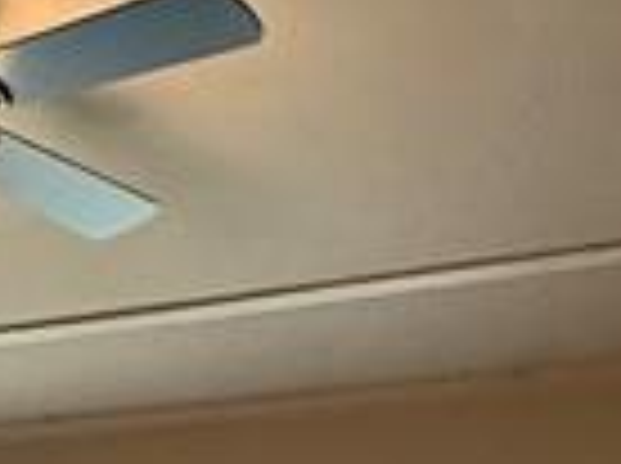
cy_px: 1068
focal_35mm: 104
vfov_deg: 11.9
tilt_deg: -5.8
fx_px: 1862
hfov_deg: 18.4
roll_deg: -3.3
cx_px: -27
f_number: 2.2
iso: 500
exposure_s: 1/120
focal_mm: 2.22
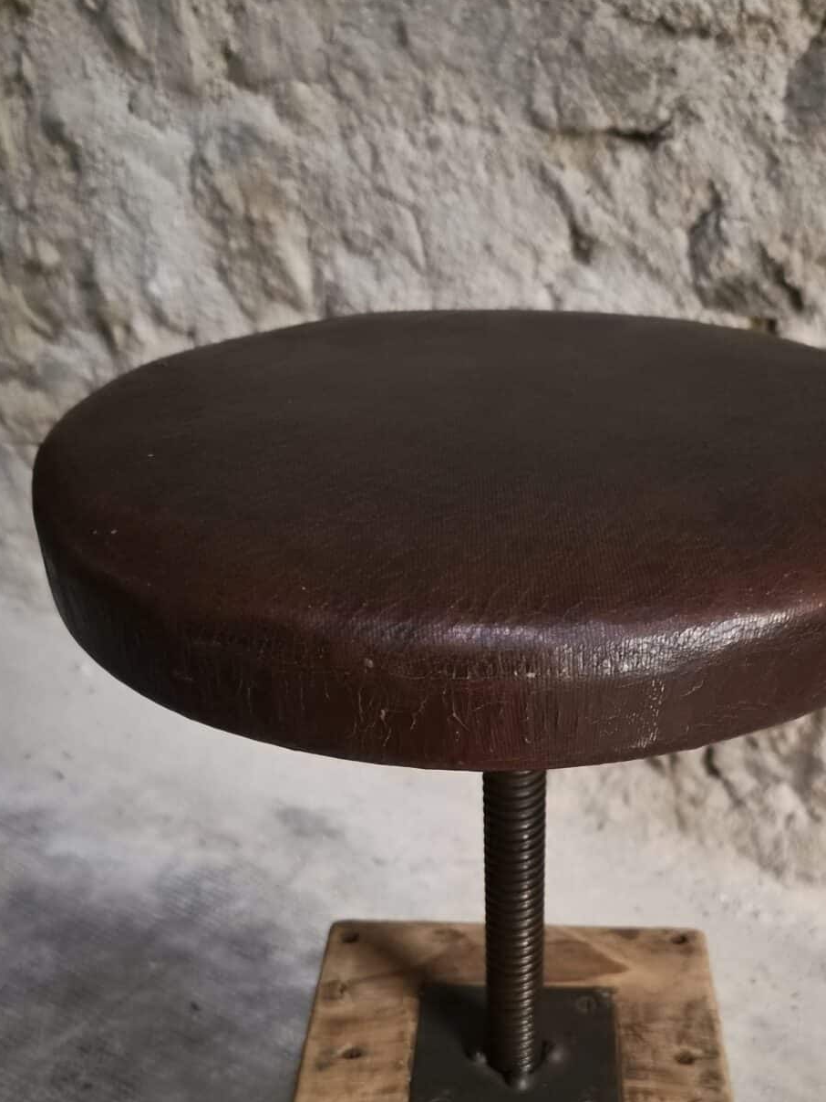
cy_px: 856
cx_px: 534
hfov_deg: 36.5
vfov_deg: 45.8
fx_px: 1241
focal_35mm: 39
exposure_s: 1/100
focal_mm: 5.4
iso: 1600
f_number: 1.8
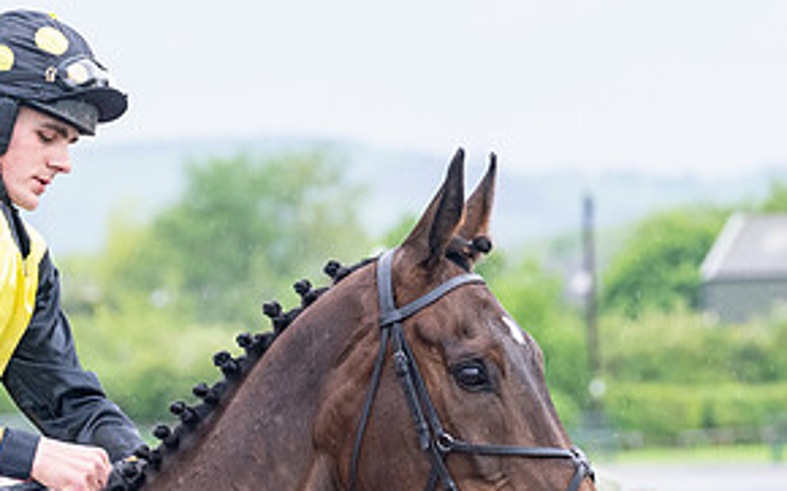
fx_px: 7890
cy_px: 474
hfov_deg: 5.7
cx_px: 457
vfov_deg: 3.6
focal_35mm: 368
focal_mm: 140
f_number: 5
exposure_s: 1/500
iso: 1000
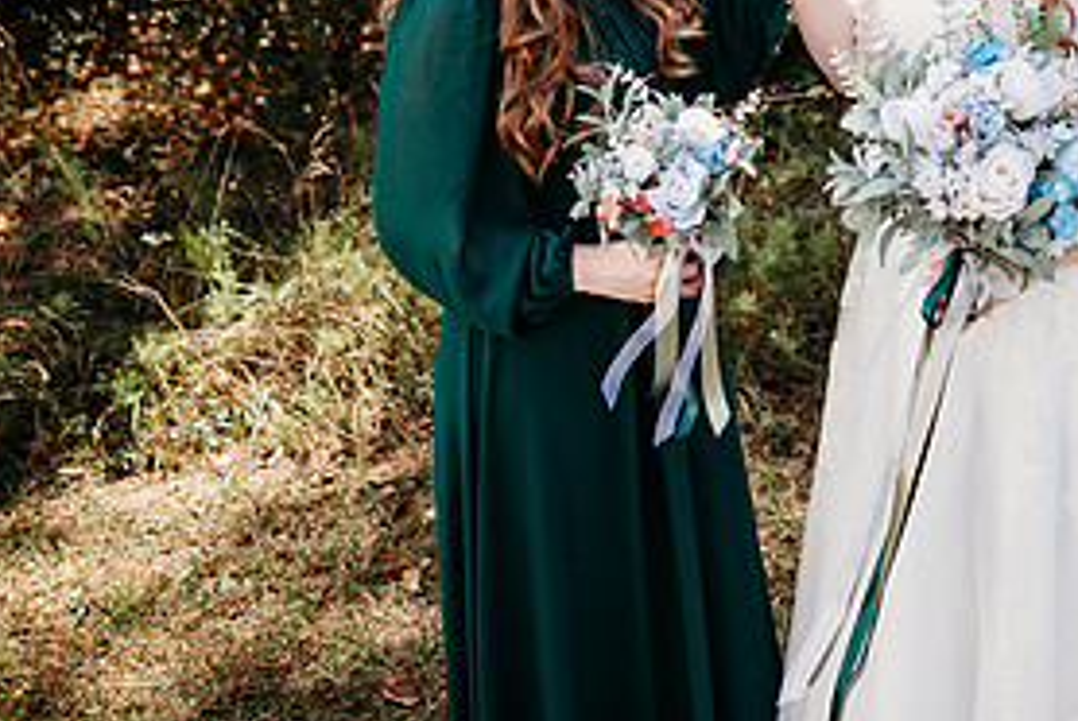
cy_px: -6
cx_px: 907
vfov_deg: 25.7
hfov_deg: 37.7
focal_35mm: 50
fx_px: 1499
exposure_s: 1/800
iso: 100
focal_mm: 24
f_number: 2.2
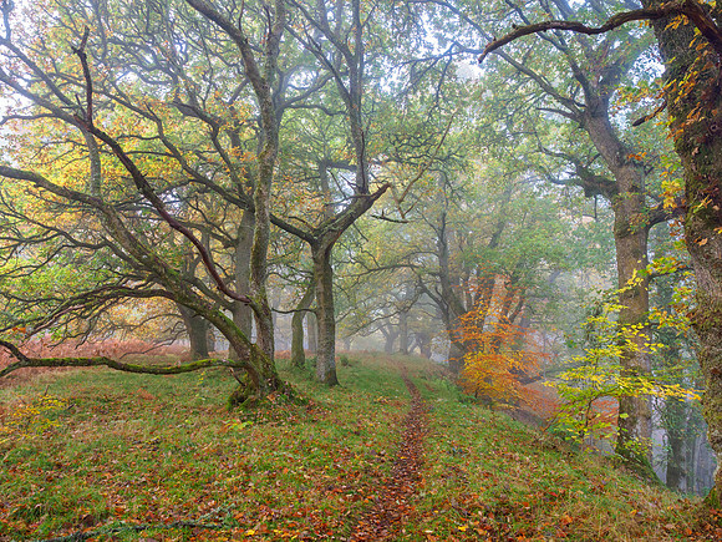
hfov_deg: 71.6
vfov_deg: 56.8
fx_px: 501
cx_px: 361
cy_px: 271
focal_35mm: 24
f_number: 4
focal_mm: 12
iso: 800
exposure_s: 1/30
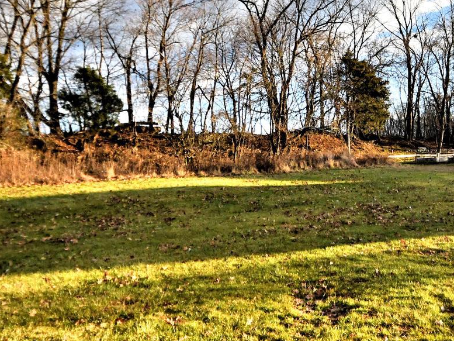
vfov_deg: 37.7
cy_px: 172
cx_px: 298
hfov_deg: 48.3
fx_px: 498
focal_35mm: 38
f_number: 3.5
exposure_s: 1/8000
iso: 1000
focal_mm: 10
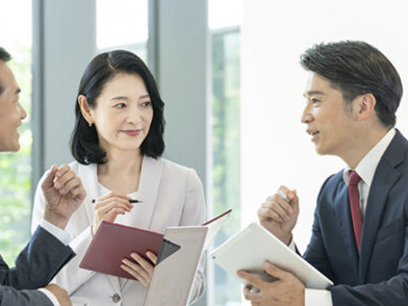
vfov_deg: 7.8
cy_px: 142
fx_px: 2239
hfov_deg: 10.4
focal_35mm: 190
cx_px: 127
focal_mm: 121
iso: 640
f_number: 5
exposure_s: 1/160
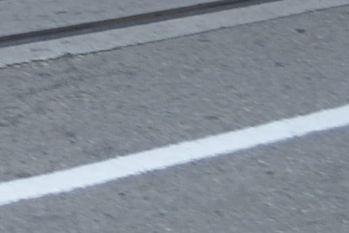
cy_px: -490
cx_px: -234
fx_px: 3375
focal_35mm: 348
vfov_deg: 3.8
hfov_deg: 5.8
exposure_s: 1/25
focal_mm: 35
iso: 400
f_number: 7.1
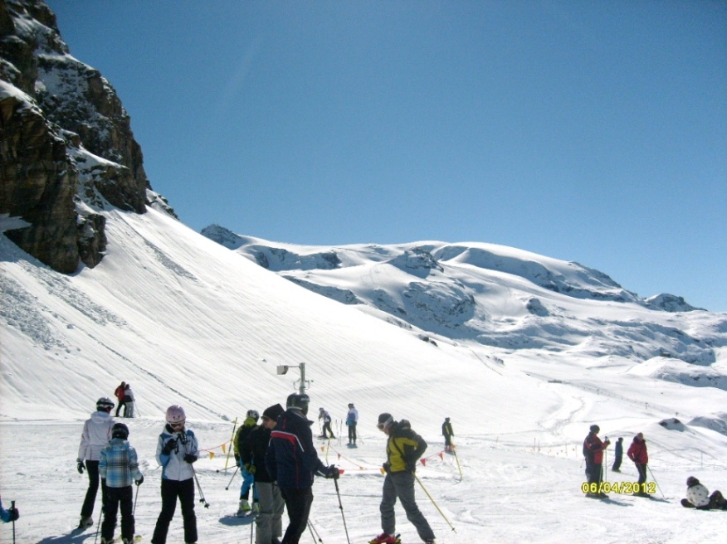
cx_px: 364
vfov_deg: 40.7
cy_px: 272
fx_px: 735
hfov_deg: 52.7
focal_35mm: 35
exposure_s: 1/1500
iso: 80
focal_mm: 5.8
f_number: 7.1
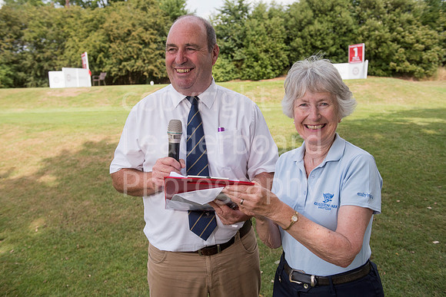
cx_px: 223
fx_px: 397
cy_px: 148
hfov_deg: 58.7
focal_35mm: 32
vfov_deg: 41.1
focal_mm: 32
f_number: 4
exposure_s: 1/4000
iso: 400
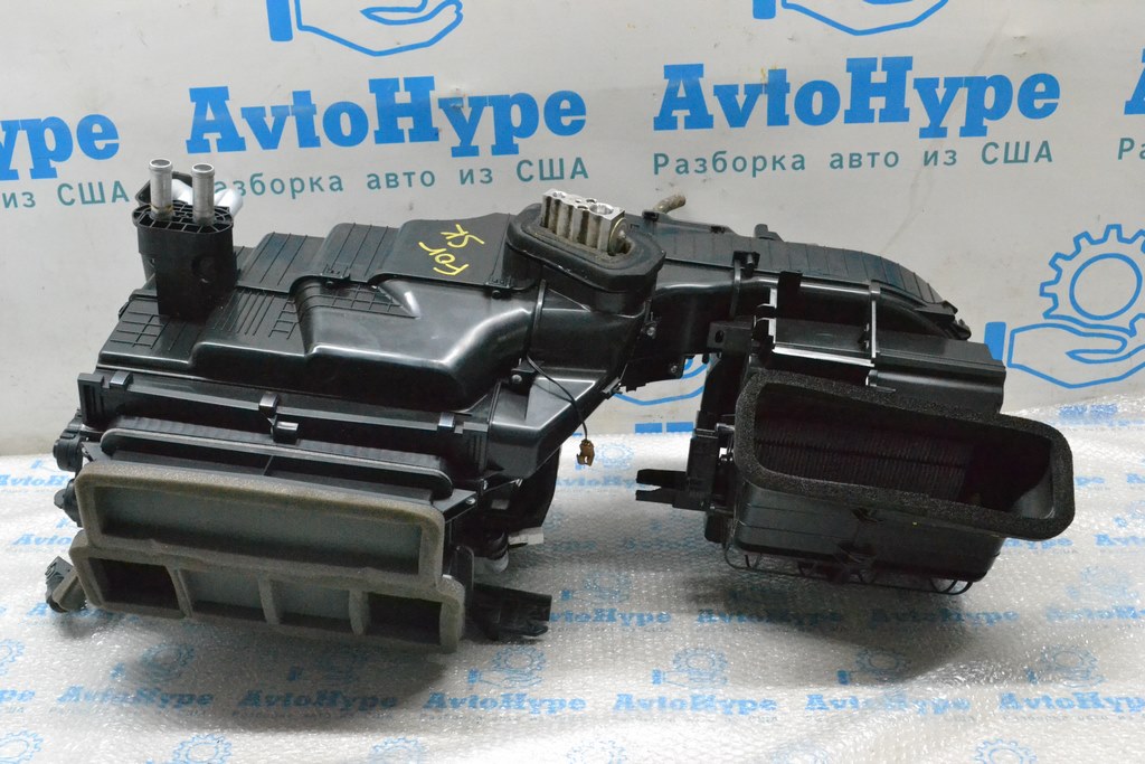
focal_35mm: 42
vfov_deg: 31.9
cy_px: 382
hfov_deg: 46.4
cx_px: 572
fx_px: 1336
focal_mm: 28
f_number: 9
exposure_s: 1/160
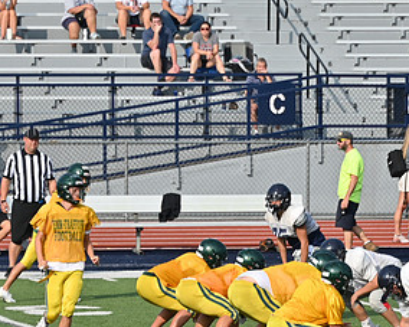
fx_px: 5566
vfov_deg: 3.4
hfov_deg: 4.2
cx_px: 356
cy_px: 272
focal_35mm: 460
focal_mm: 160
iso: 100
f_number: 5.6
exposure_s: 1/800
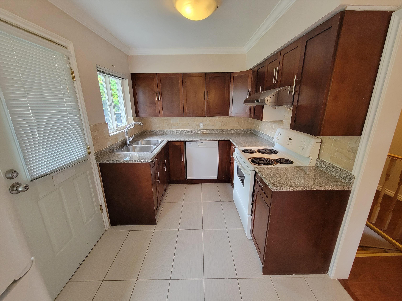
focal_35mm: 13
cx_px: 201
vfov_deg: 89.9
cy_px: 150
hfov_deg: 106.2
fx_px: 151
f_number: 2.2
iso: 400
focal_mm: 2.2
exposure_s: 1/60
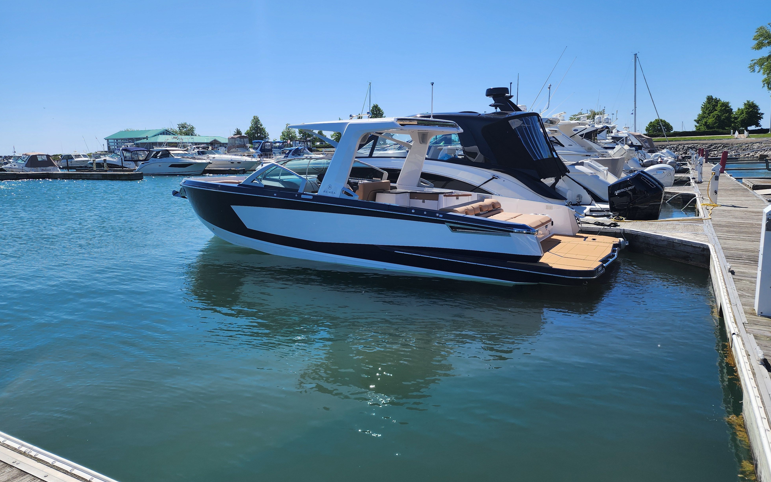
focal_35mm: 25
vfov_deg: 49.1
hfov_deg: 72.5
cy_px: 205
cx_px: 385
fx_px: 525
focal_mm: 6.4
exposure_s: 1/1279
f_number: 1.8
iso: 12
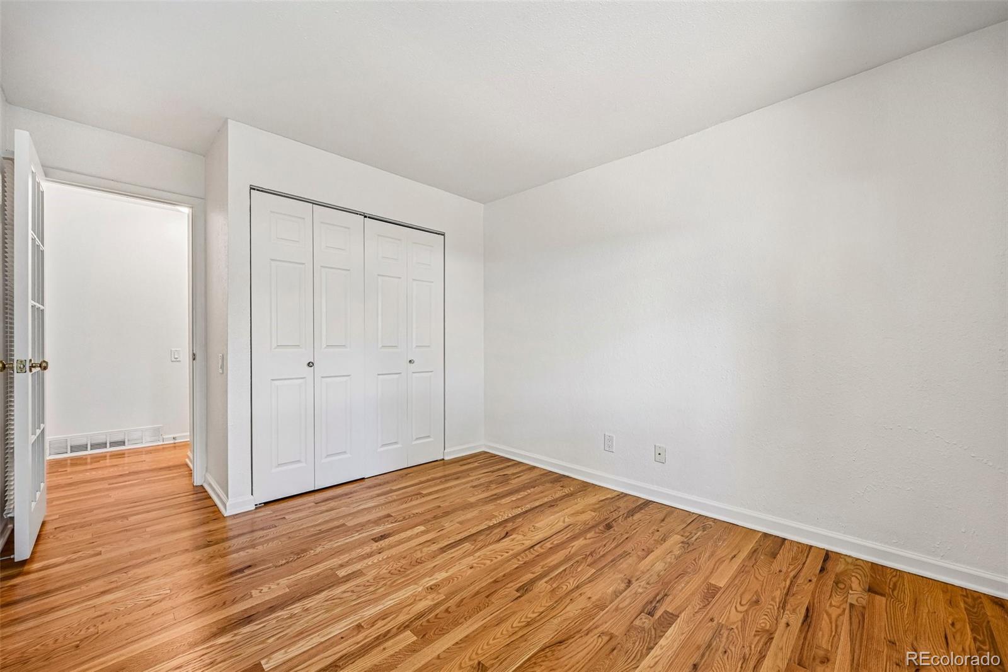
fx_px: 392
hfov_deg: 104.3
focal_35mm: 14
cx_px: 504
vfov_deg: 81.2
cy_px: 336
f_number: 10
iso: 400
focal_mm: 14
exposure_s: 1/10
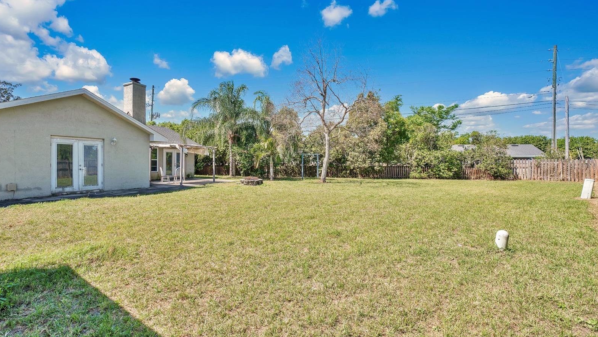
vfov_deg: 63.9
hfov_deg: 95.9
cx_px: 299
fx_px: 270
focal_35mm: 17
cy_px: 166
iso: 100
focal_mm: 16
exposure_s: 1/250
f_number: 8
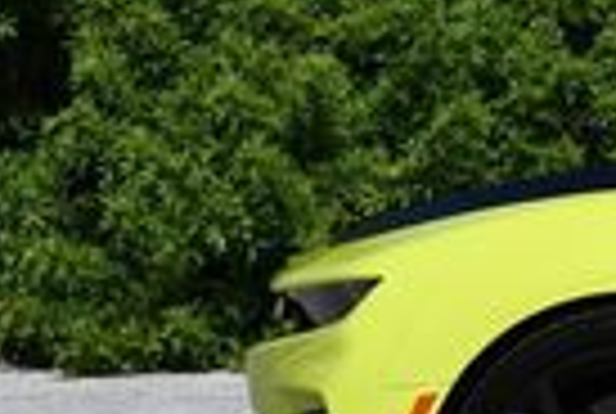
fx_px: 3841
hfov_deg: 8.5
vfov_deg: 6.1
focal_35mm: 224
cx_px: 1385
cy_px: -108
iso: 100
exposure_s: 1/400
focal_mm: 24
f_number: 10
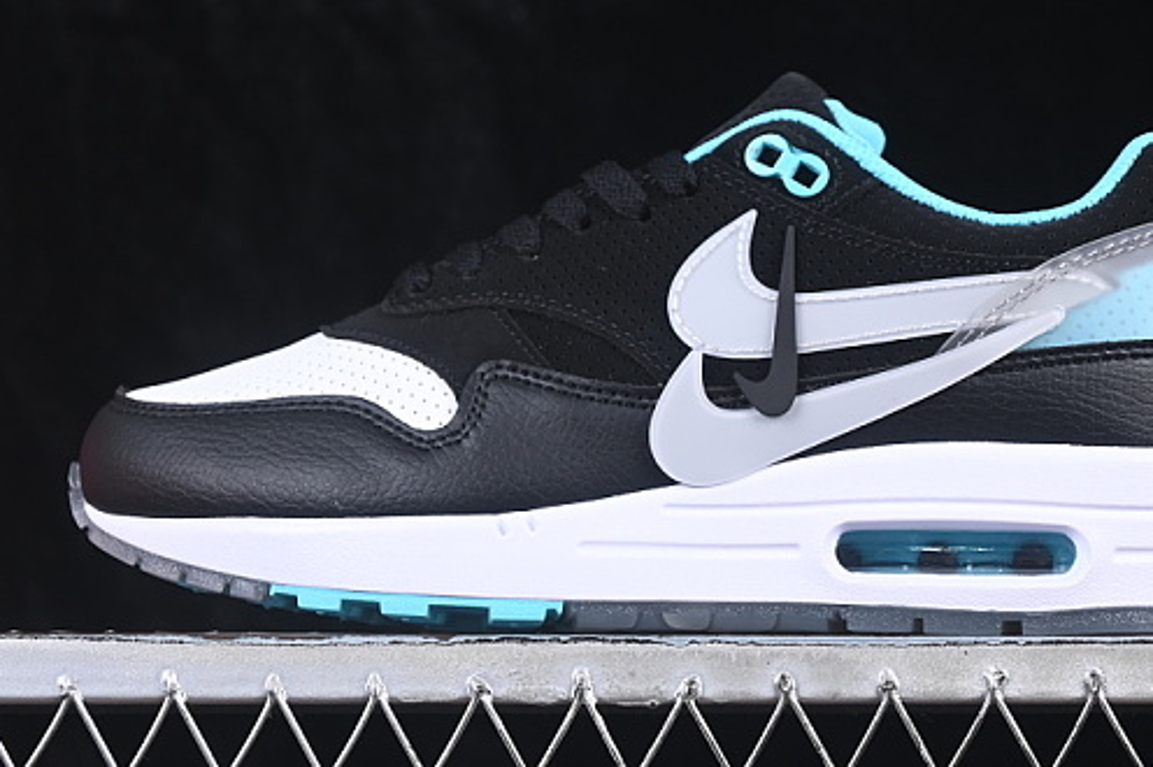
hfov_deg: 16.9
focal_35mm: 121
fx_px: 3873
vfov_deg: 11.3
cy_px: 250
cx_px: 688
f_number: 6.3
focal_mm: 50
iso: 160
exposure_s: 1/60
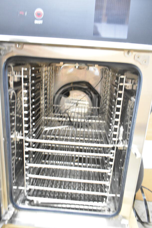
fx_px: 171
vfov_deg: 67.4
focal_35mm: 27
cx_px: 76
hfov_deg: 48.0
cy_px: 114
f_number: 3.5
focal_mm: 18
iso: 4500
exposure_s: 1/30
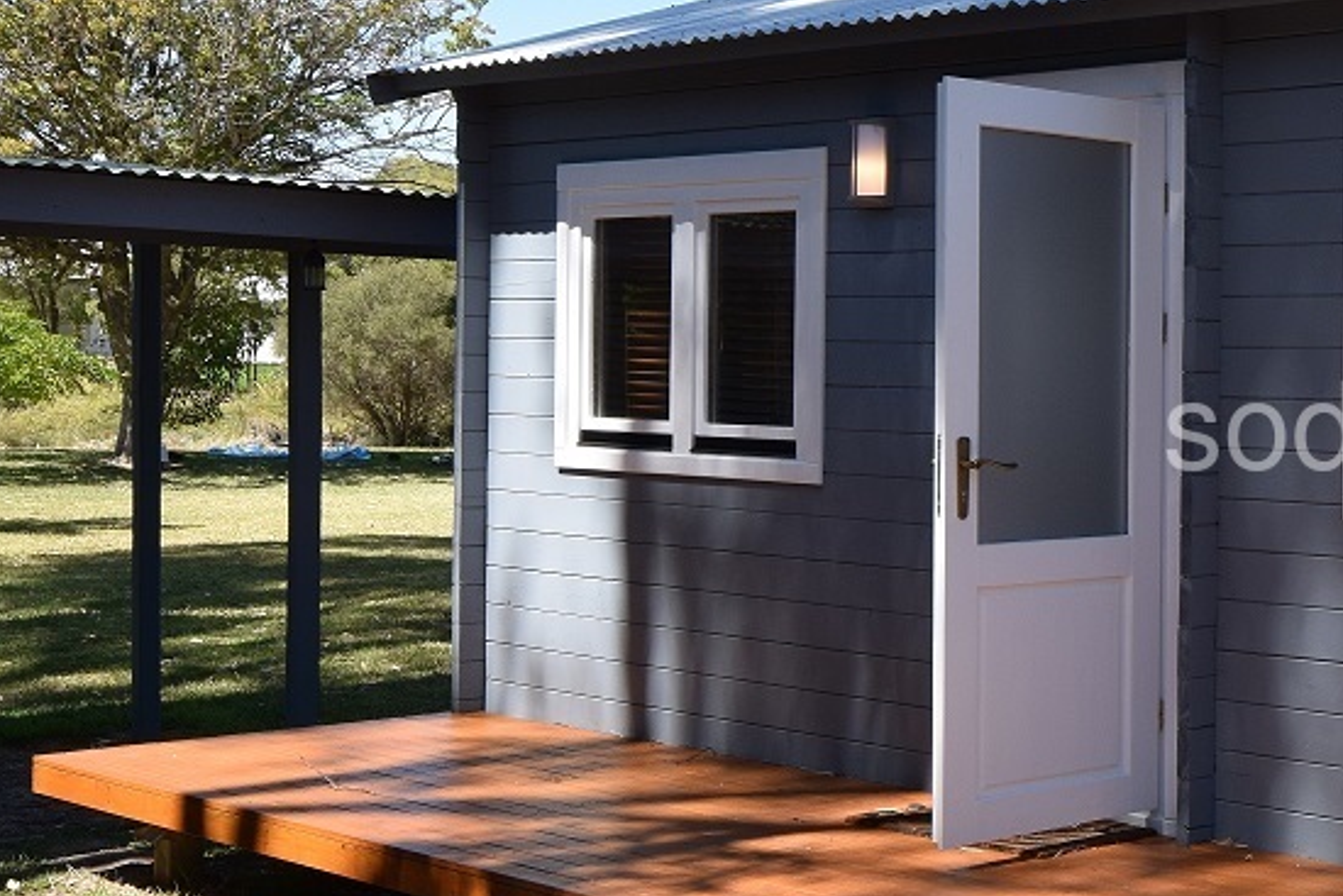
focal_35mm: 61
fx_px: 2290
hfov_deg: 30.1
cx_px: 1382
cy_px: 437
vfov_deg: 22.1
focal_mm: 15
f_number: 8
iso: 200
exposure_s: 1/250
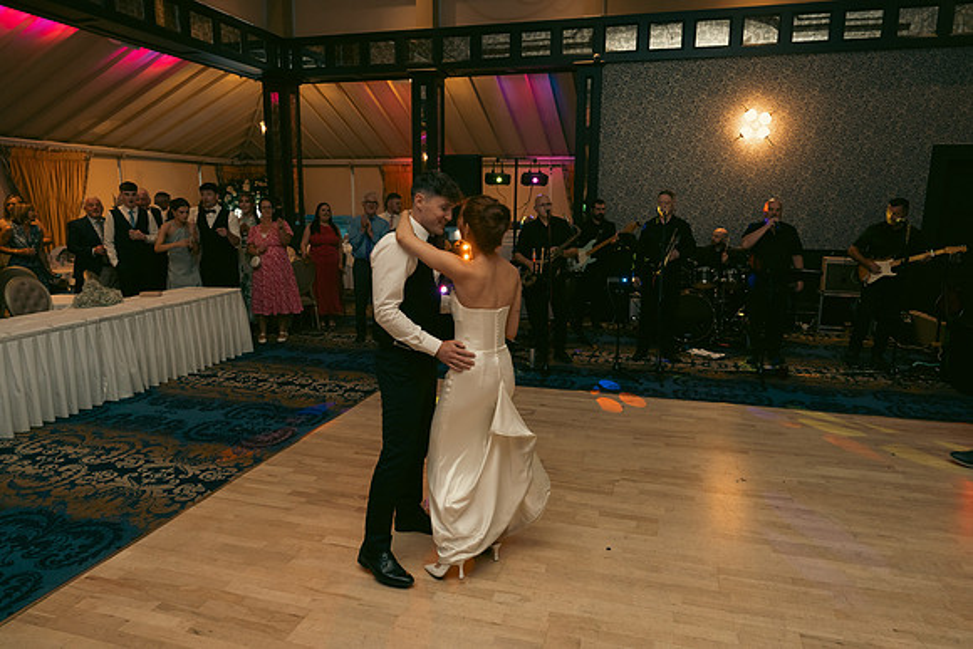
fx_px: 649
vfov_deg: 53.2
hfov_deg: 73.7
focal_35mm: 24
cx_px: 486
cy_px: 324
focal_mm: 24
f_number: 3.5
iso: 2500
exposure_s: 1/200
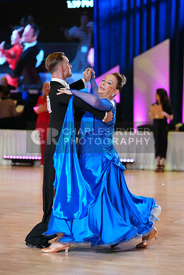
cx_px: 92
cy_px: 138
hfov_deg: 11.9
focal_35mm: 115
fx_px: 881
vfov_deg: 17.8
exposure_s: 1/400
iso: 2000
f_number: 2.8
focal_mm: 115
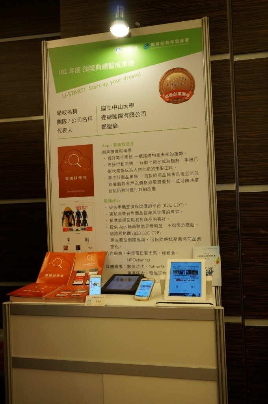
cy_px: 202
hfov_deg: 43.5
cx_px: 134
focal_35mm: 30
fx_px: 336
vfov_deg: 62.0
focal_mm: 20
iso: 640
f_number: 5.6
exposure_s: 1/60
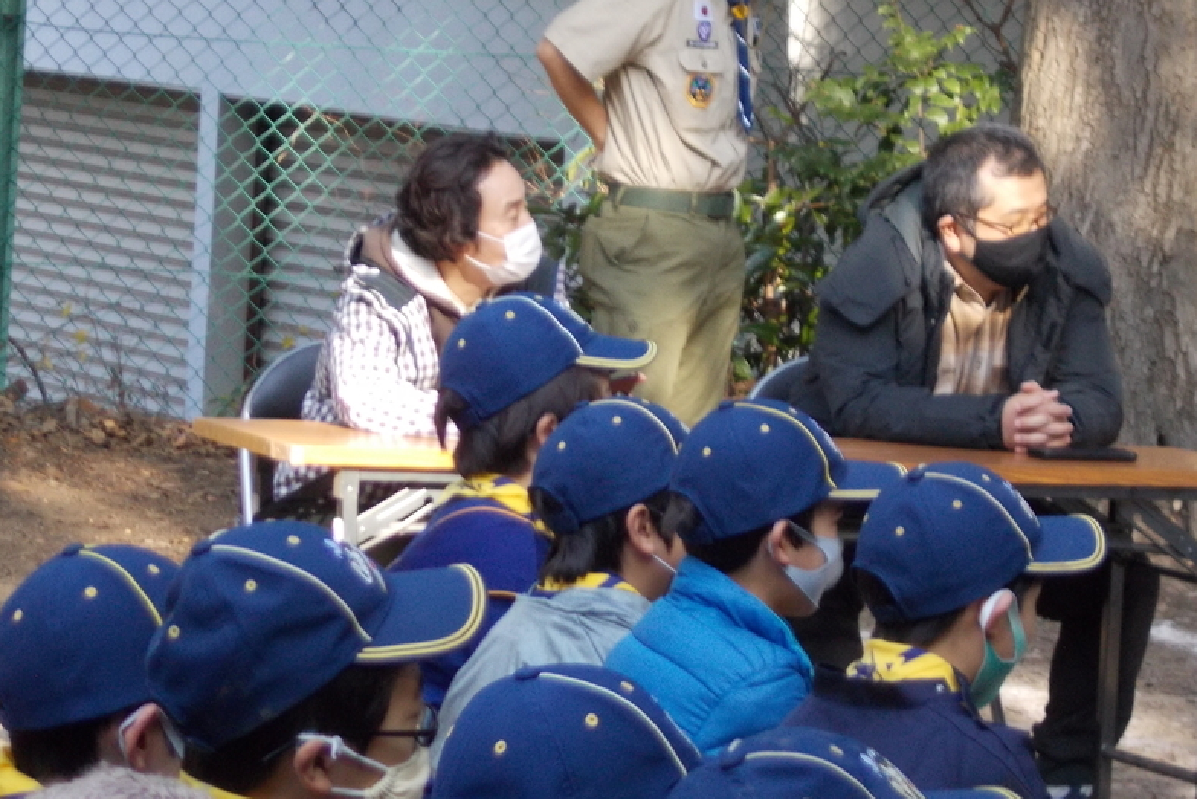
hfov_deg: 9.9
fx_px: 6884
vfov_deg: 6.6
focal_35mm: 207
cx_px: 676
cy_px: 257
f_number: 6.5
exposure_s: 1/60
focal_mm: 23
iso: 180
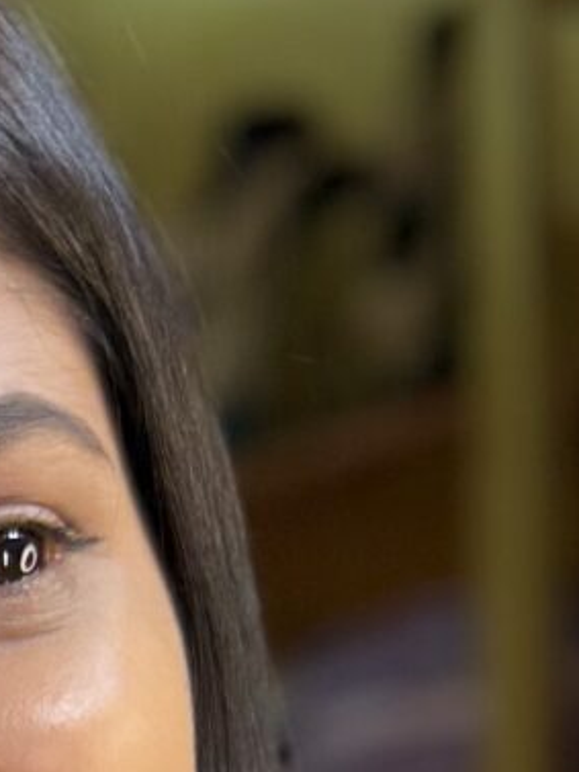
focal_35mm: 163
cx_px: -59
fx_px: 3633
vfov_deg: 10.1
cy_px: 2007
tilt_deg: -11.8
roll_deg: +2.1
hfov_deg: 9.0
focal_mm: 6.76
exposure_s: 1/222
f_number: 1.78
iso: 64
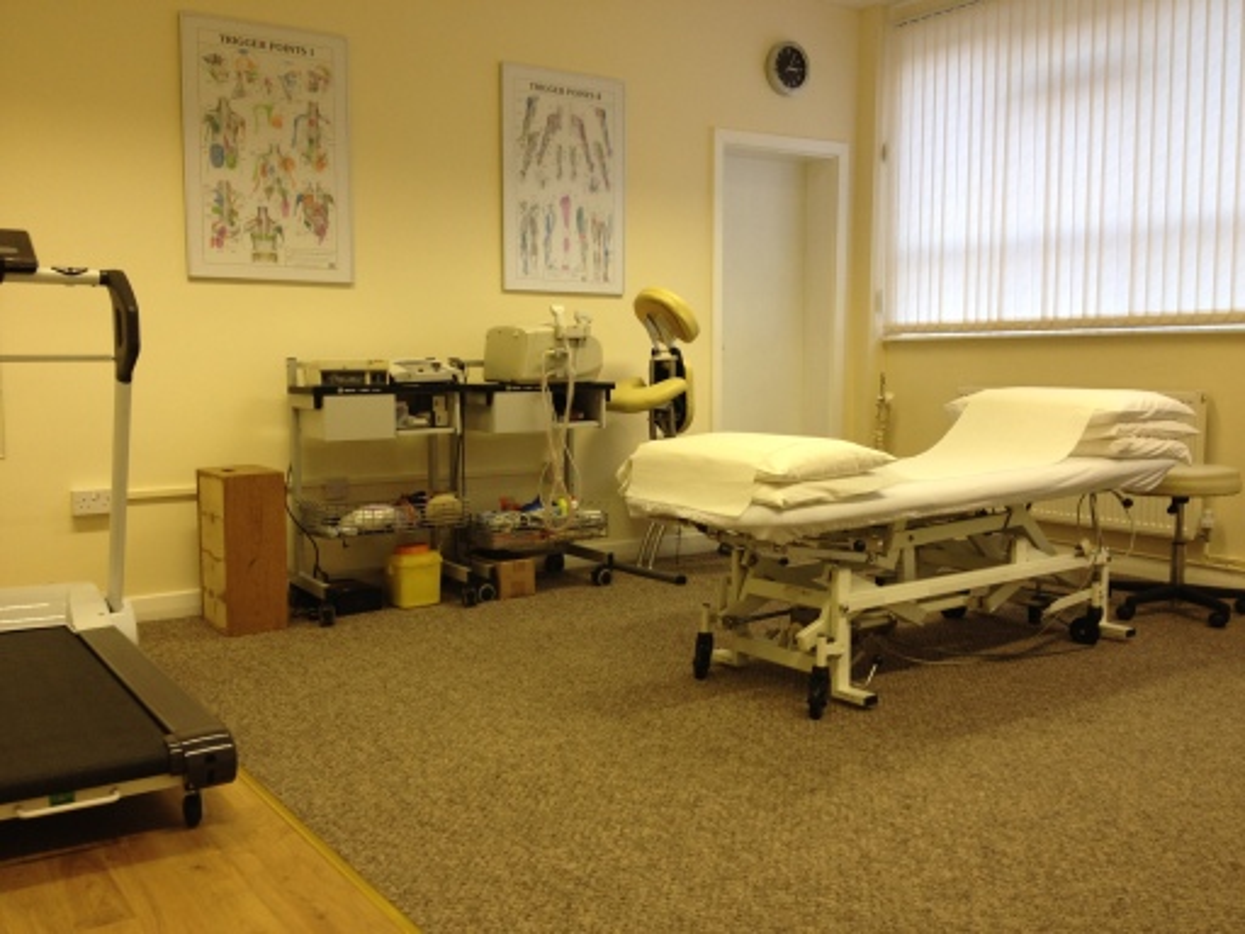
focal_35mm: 35
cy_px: 467
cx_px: 622
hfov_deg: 52.6
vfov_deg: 40.7
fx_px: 1259
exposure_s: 1/20
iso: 80
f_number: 2.4
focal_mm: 4.28
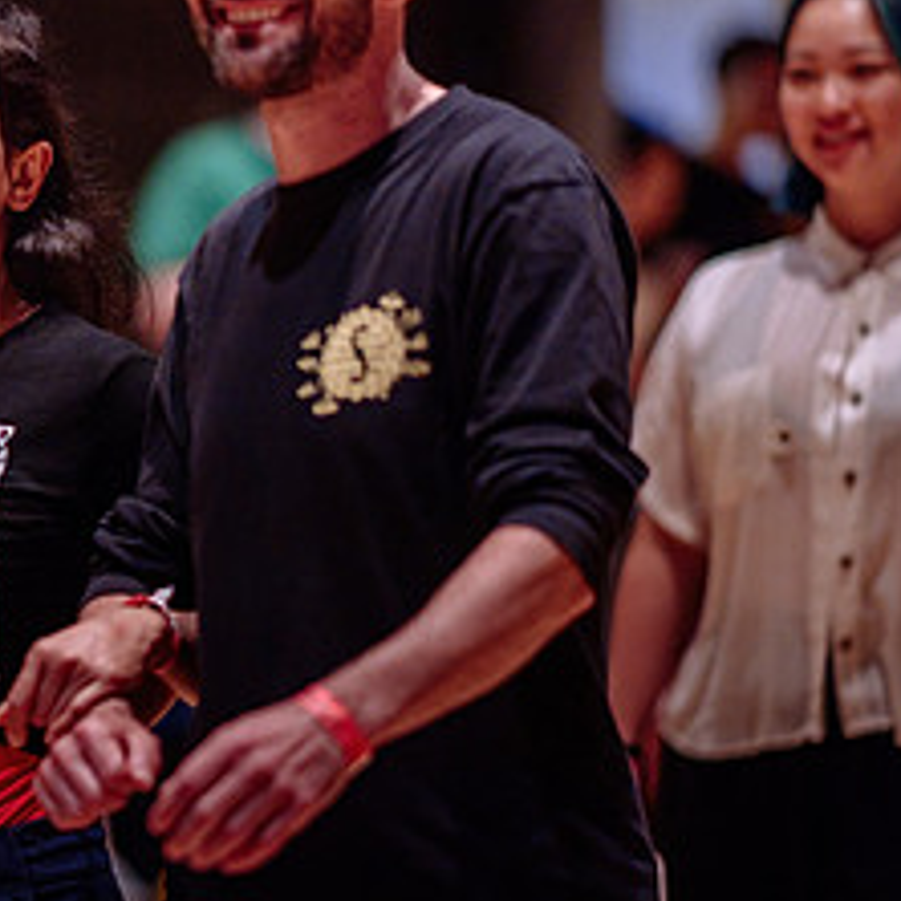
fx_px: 6861
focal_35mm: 233
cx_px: -77
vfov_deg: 7.5
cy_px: 453
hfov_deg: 7.5
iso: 2000
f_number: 1.4
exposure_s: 1/250
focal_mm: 105
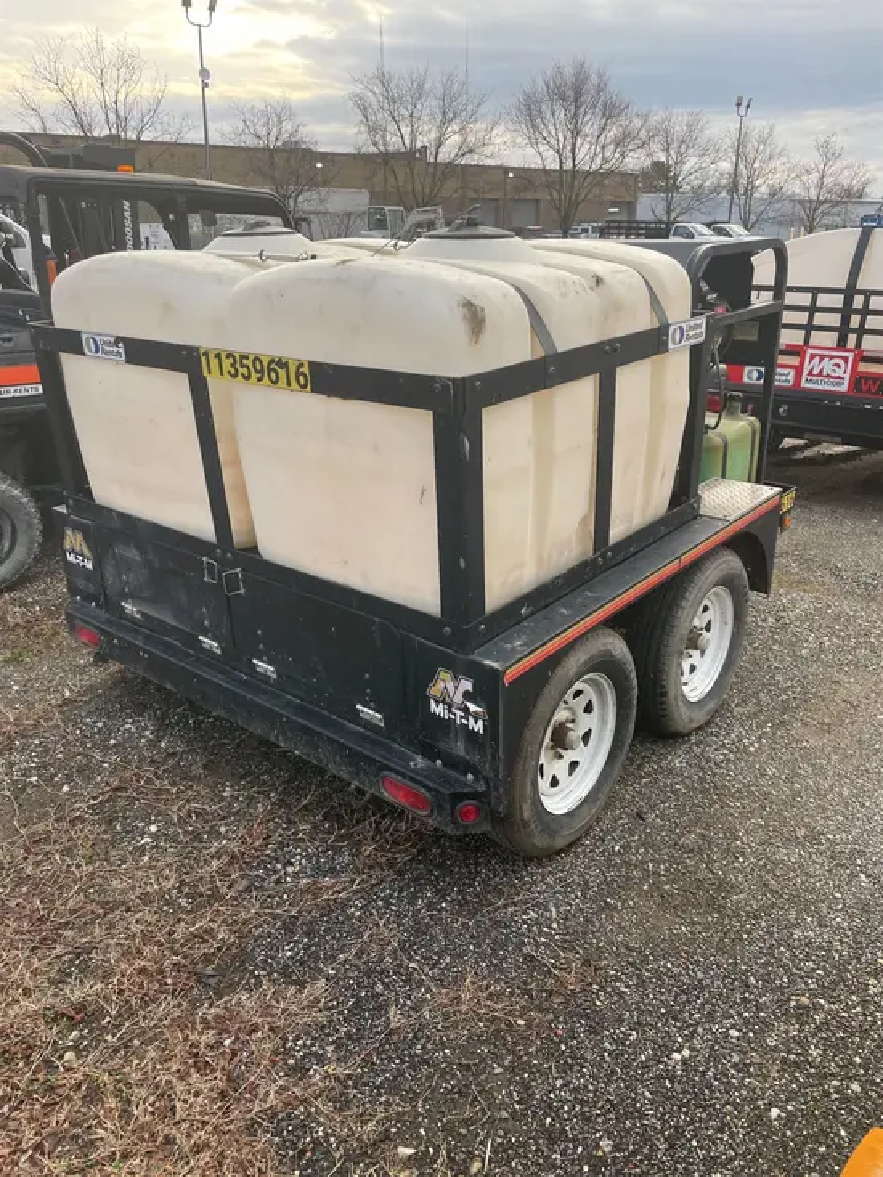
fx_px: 884
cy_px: 588
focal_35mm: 26
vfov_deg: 67.3
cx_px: 442
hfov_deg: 53.1
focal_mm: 4.2
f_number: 1.6
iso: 32
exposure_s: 1/272
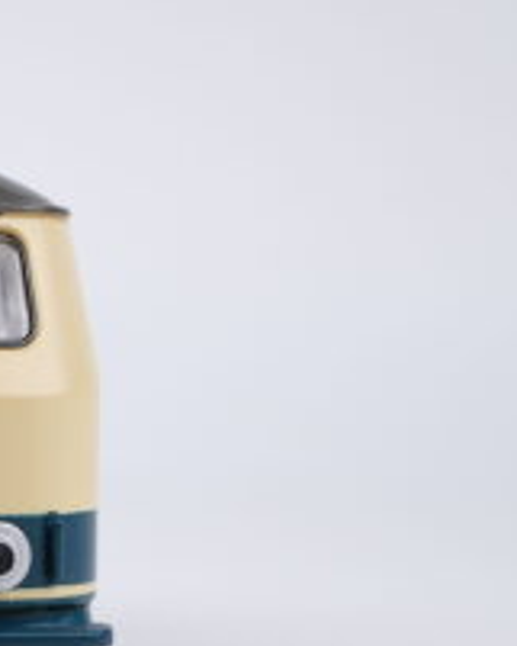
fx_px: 2408
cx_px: -196
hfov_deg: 11.8
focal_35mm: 126
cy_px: 476
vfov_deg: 15.2
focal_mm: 30
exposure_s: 1/125
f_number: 9
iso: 400
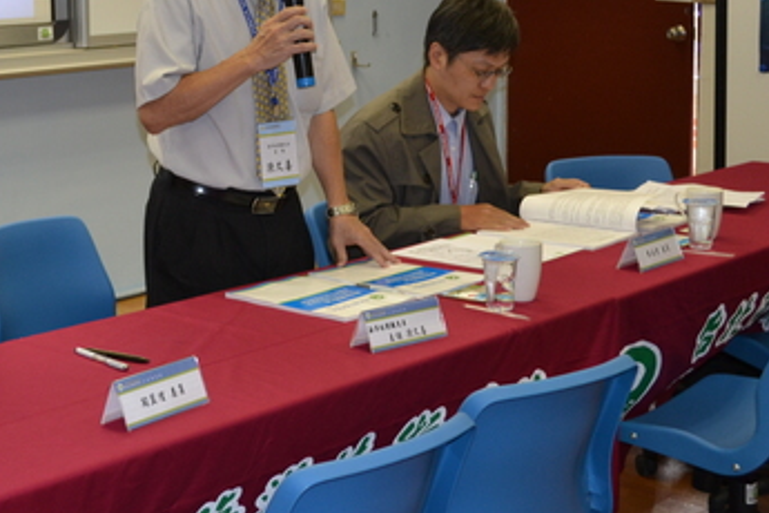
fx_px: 1431
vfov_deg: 19.9
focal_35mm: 67
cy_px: 41
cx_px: 185
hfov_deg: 29.6
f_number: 4
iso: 400
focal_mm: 22
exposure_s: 1/60
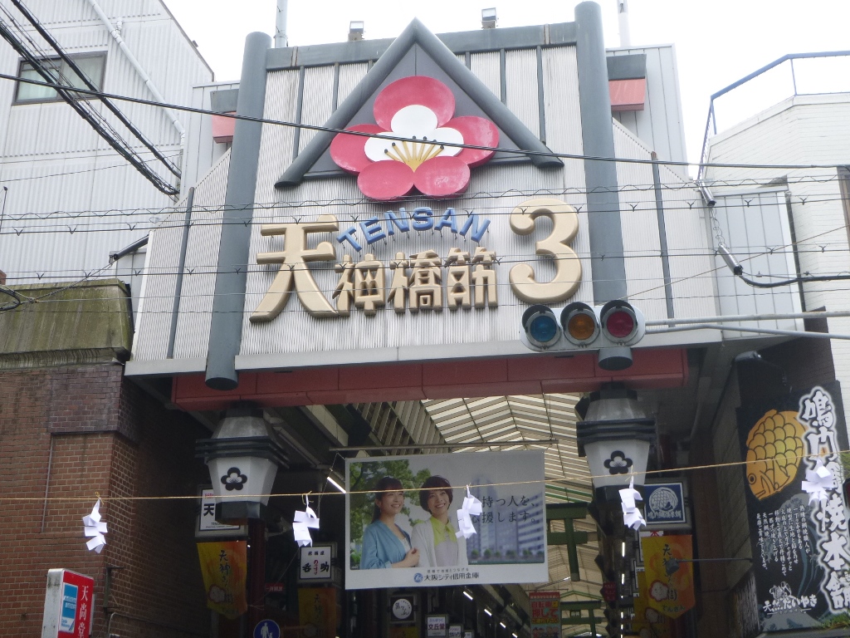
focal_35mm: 41
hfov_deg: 45.8
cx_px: 425
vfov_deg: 35.1
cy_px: 319
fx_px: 1007
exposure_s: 1/80
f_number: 4.6
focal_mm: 7.3
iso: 100
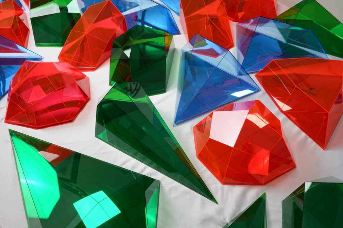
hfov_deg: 54.4
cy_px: 114
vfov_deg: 37.8
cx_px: 172
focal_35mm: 35
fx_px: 333
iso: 2000
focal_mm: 35
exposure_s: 1/100
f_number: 5.6
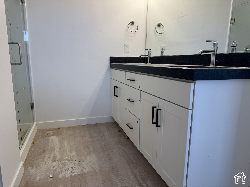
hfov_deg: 71.6
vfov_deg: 56.8
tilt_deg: -11.6
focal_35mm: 24
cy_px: 94
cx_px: 125
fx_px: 173
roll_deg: -1.2
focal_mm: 6.76
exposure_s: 1/120
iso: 50
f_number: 1.78
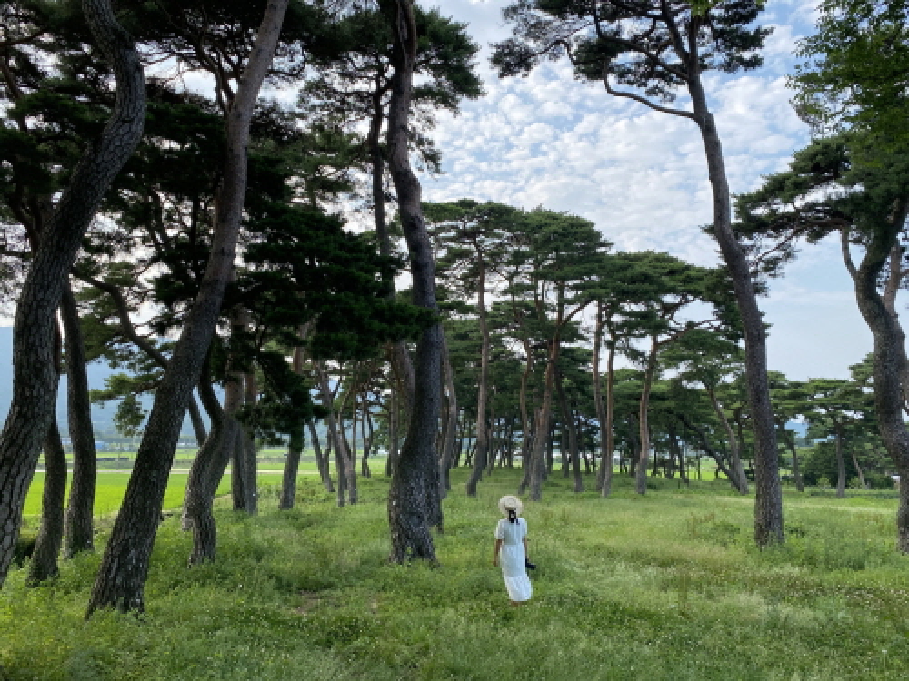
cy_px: 340
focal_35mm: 26
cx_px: 454
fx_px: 683
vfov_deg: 53.1
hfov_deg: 67.3
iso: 32
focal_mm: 4.25
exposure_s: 1/1034
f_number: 1.8
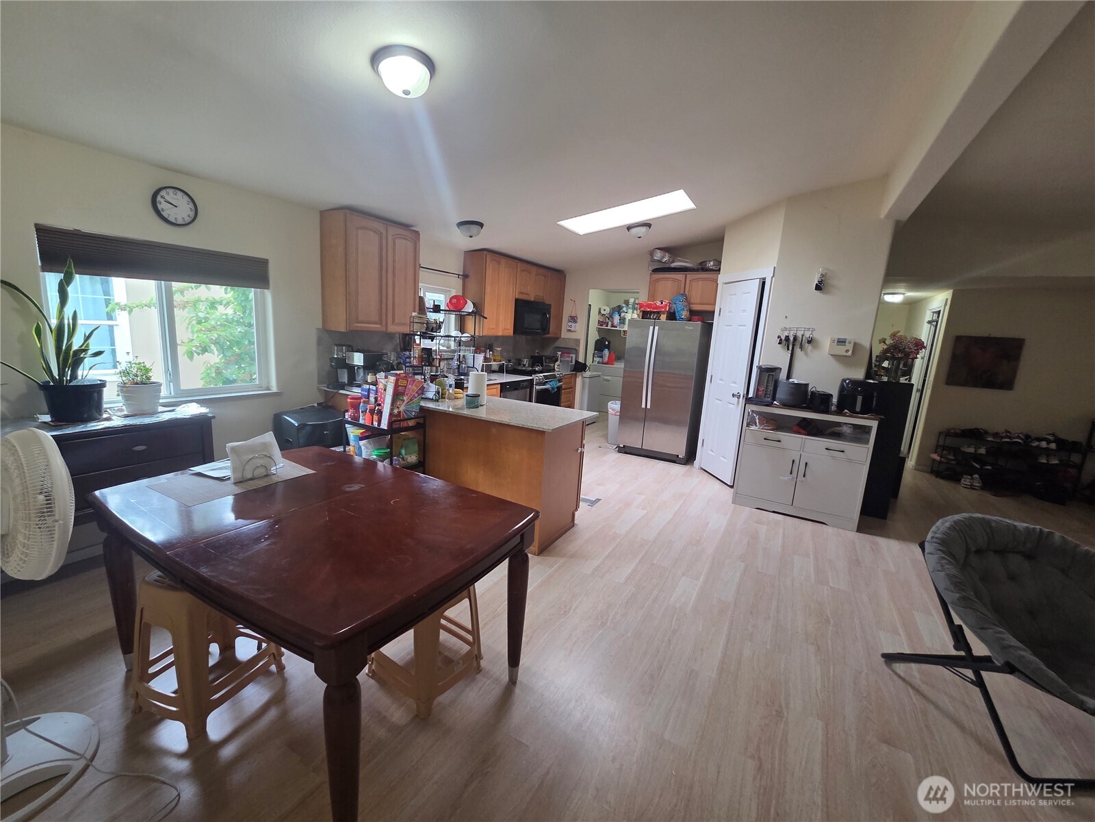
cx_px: 548
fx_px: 411
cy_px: 411
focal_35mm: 13
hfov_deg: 106.2
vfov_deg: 89.9
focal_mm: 2.2
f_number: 2.2
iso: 160
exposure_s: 1/60
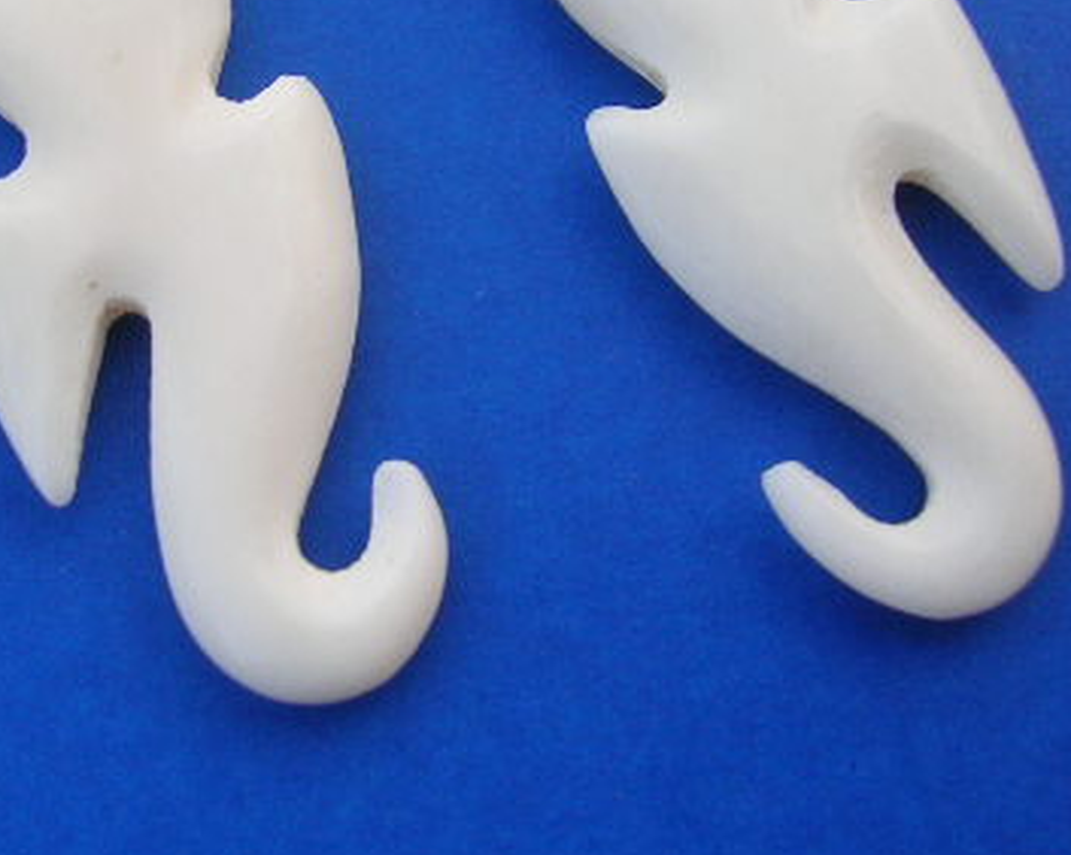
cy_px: 243
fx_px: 1964
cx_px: 370
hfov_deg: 30.3
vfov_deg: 24.4
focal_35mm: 62
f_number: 2.8
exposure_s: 1/58.1
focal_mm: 5.8
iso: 50
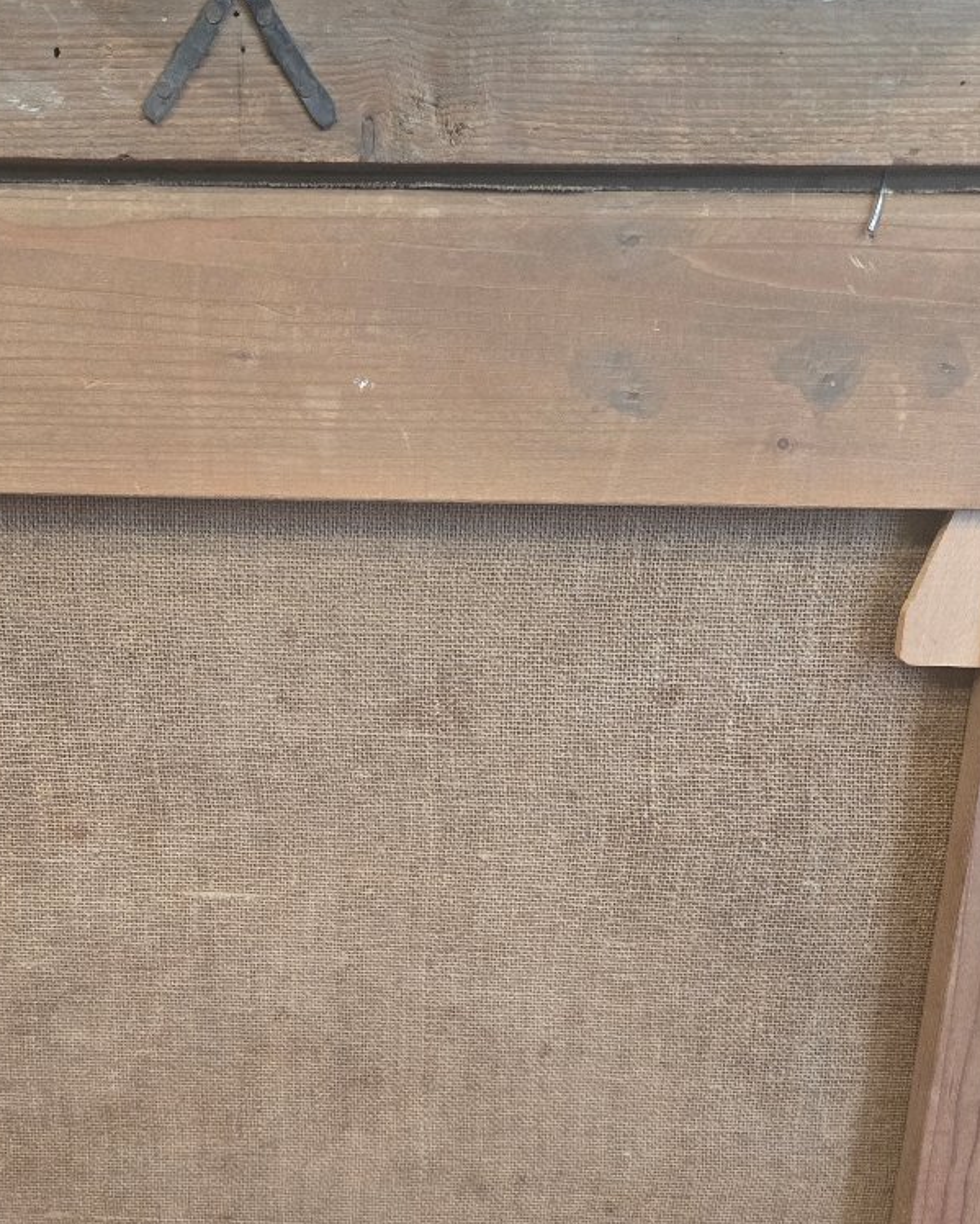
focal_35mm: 36
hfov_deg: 40.7
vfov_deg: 50.1
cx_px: 332
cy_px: 704
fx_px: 1304
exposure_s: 1/100
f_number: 1.8
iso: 800
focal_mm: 5.4
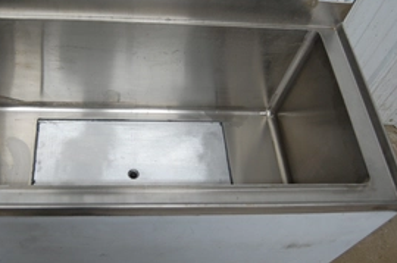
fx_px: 440
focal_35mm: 40
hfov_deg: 48.0
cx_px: 143
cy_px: 126
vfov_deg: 33.3
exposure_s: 1/30
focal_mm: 18
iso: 450
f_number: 3.5
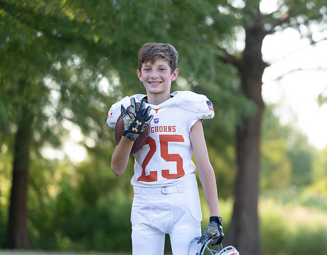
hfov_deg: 13.8
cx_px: 174
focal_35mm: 141
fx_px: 1348
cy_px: 131
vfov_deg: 10.8
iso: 250
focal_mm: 116
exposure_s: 1/400
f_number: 2.8
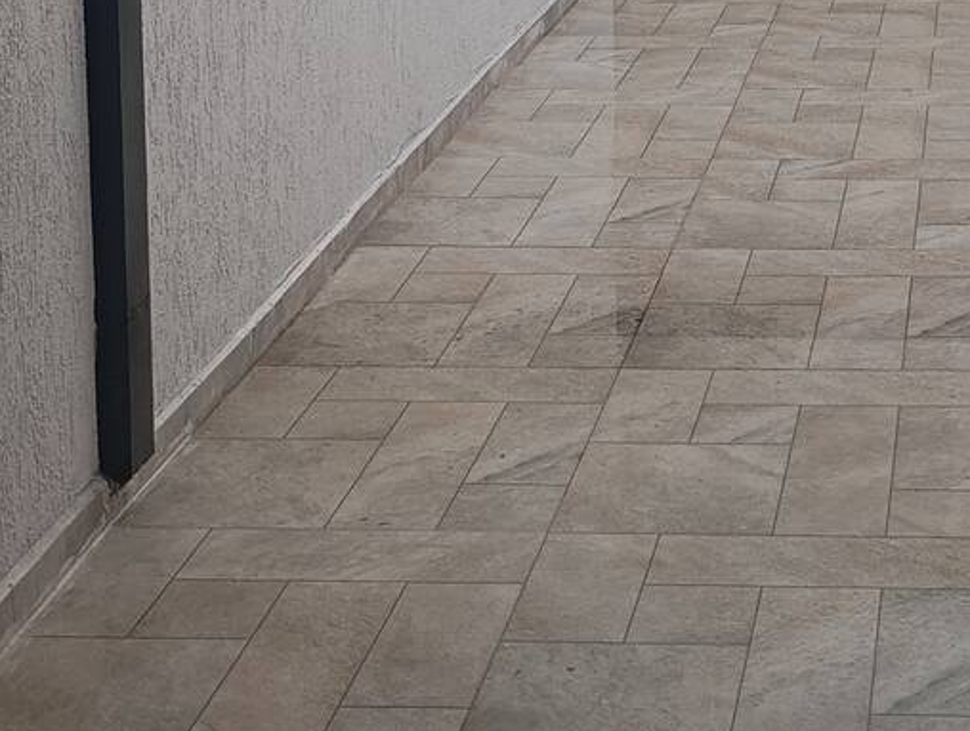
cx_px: 878
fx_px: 2218
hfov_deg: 24.0
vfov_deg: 17.4
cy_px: -261
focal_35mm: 79
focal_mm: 4.27
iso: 102
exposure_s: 1/248
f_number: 1.8
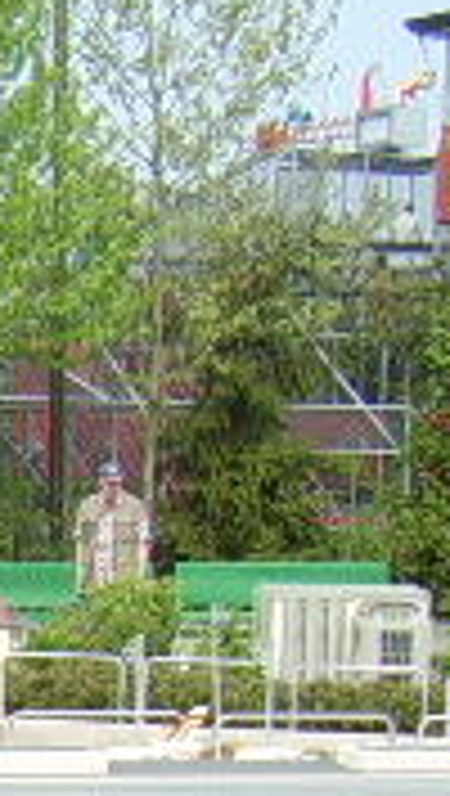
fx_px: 2579
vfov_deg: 16.8
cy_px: 944
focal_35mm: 122
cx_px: -562
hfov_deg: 9.1
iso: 50
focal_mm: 8.13
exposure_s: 1/125
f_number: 5.6
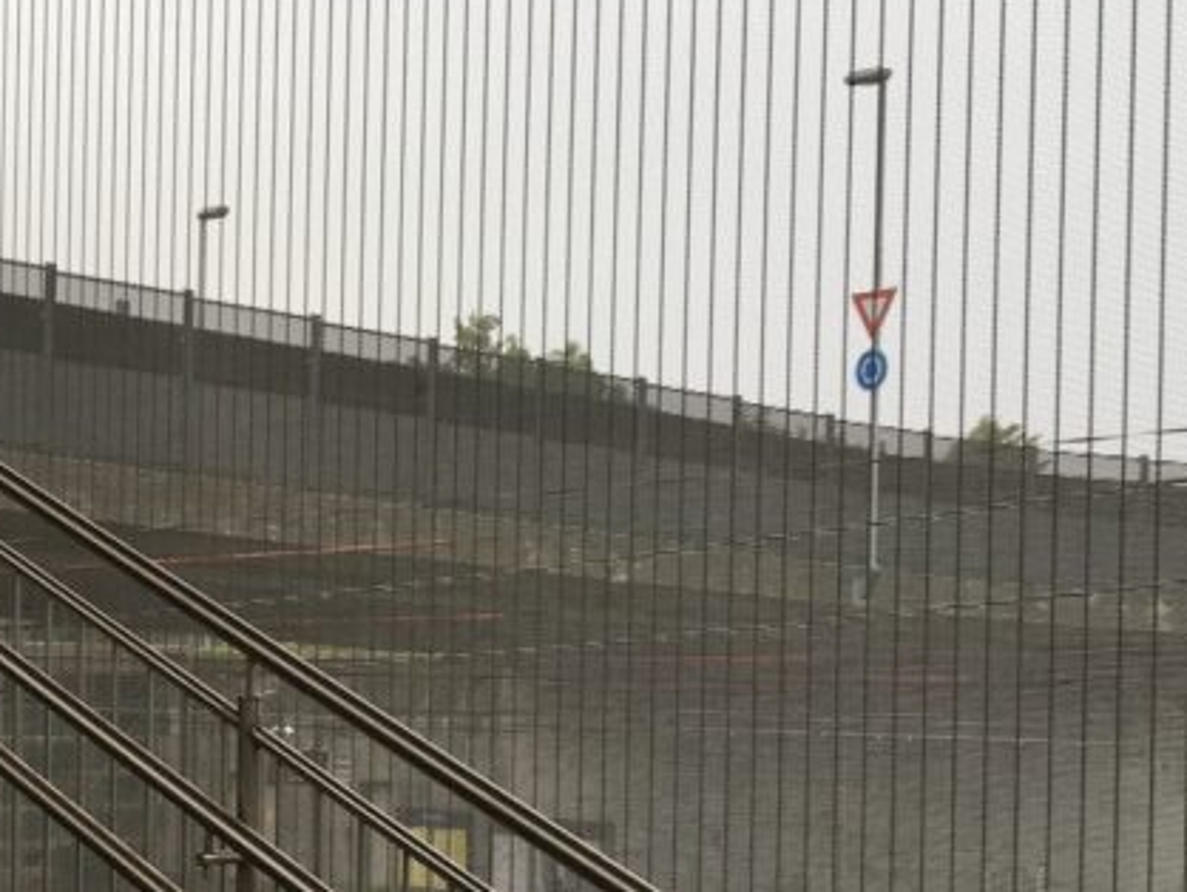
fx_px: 2436
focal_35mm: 71
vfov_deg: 20.5
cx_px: -88
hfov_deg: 25.6
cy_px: 690
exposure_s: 1/100
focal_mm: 4.15
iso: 40
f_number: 2.2
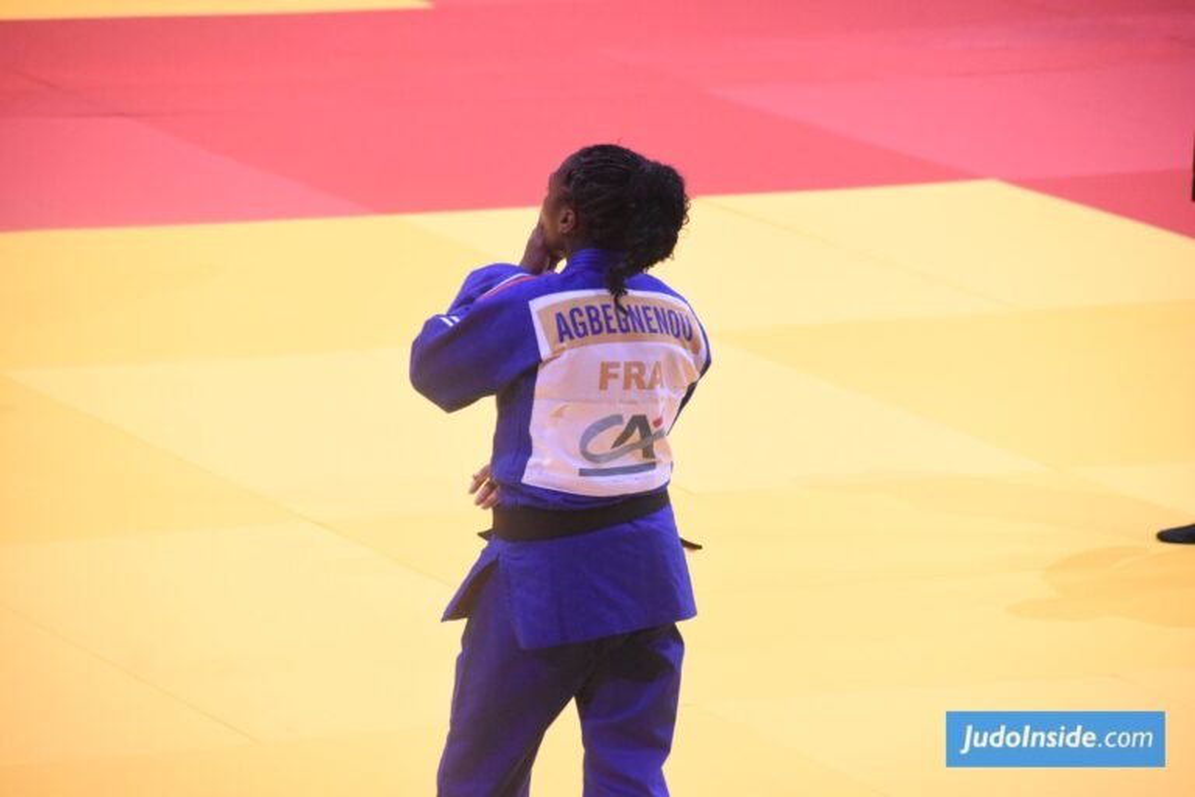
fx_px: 7468
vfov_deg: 6.1
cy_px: 398
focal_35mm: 225
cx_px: 598
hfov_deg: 9.1
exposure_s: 1/500
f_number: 7.1
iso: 6400
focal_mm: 150
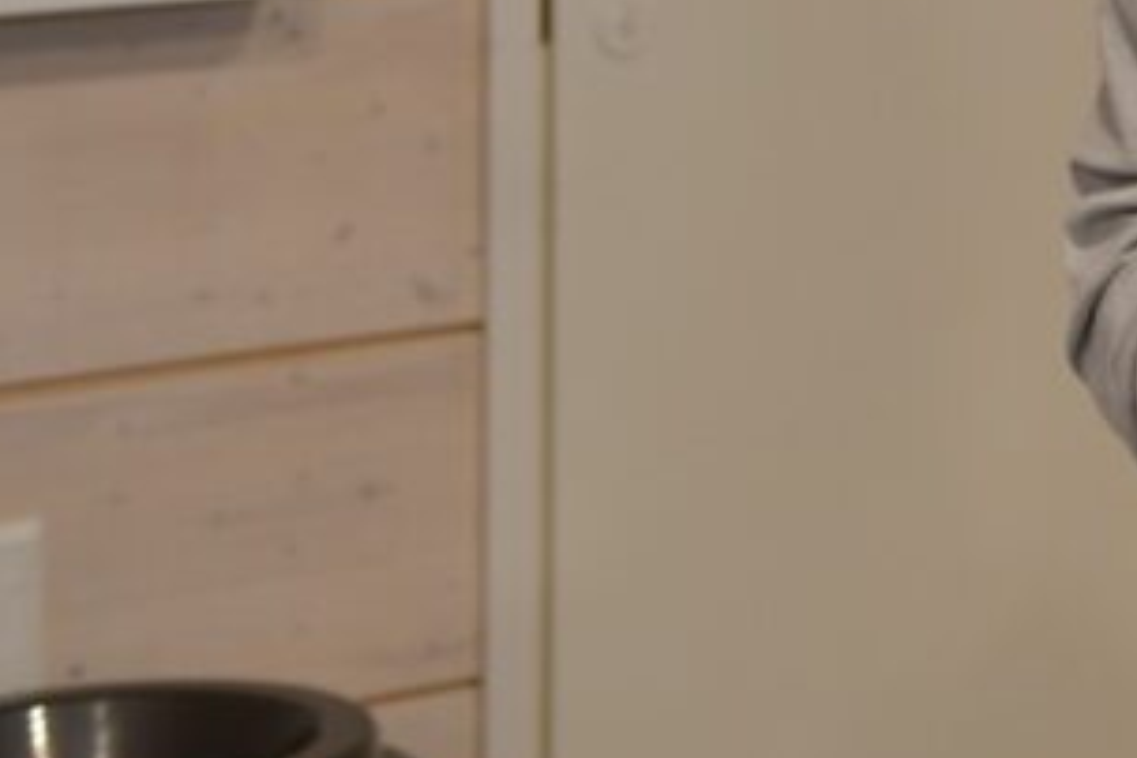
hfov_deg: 13.5
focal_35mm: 142
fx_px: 4484
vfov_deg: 9.3
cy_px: -490
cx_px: 1767
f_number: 3.5
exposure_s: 1/50
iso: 640
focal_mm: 28
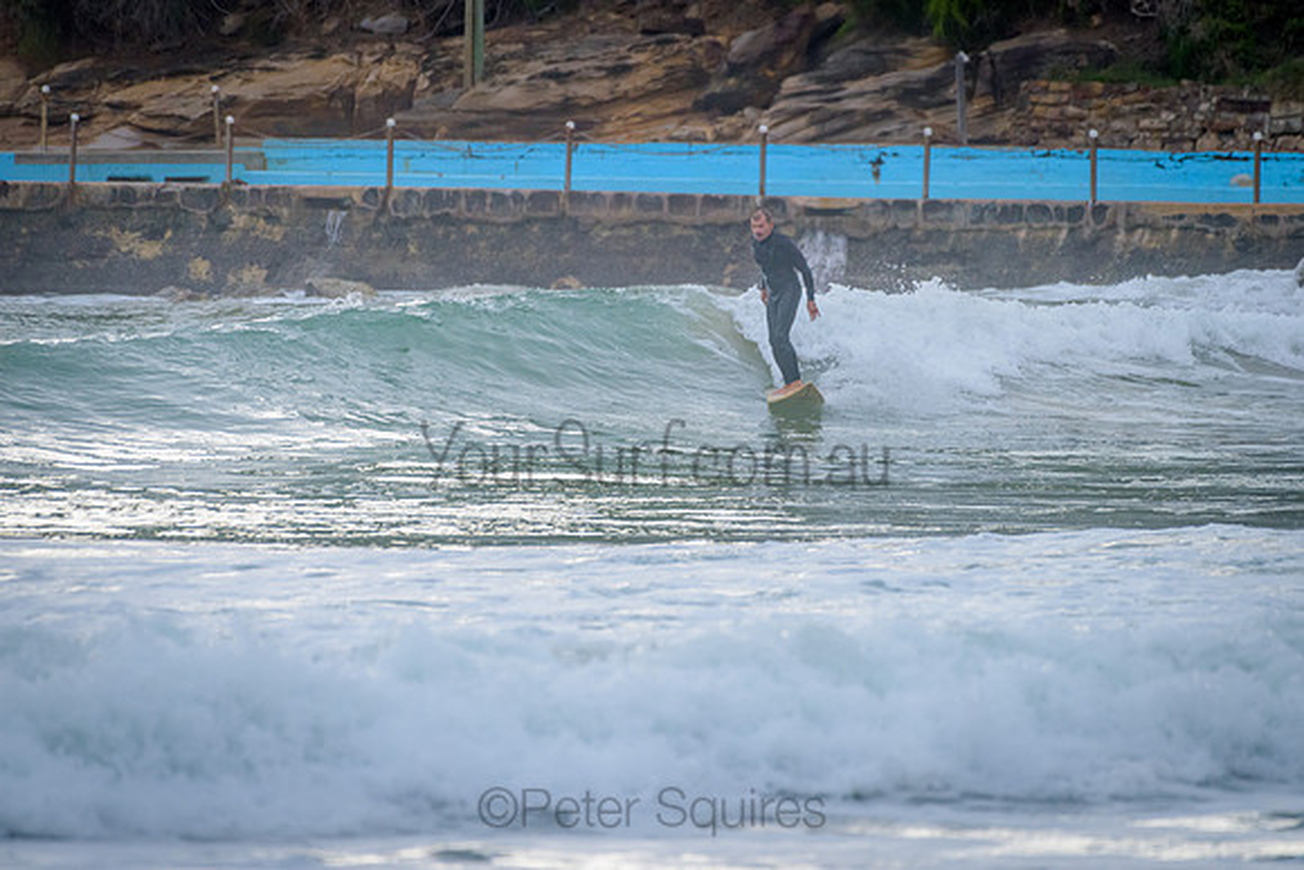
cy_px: 346
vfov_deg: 2.2
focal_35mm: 613
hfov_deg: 3.4
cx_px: 717
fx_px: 22205
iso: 800
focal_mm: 500
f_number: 5.6
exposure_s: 1/2000
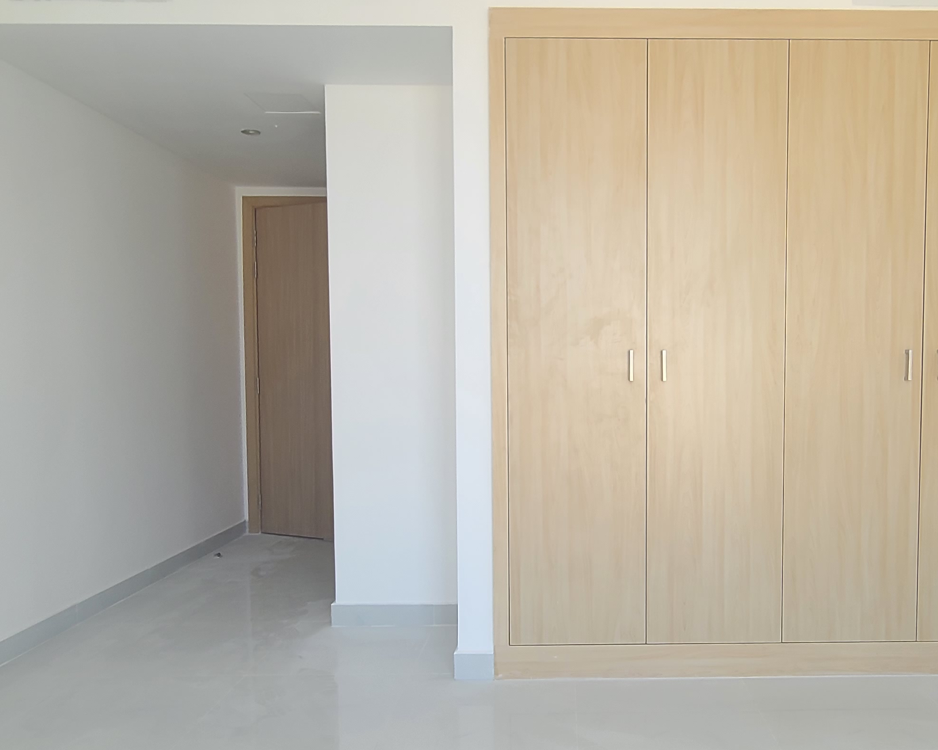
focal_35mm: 26
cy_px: 406
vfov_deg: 54.9
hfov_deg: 65.4
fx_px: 722
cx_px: 563
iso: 80
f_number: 2.2
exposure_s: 1/50
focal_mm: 2.2
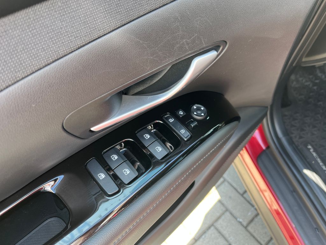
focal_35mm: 26
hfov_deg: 67.3
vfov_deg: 53.1
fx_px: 245
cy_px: 122
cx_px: 163
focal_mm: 5.1
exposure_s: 1/122
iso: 50
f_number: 1.6
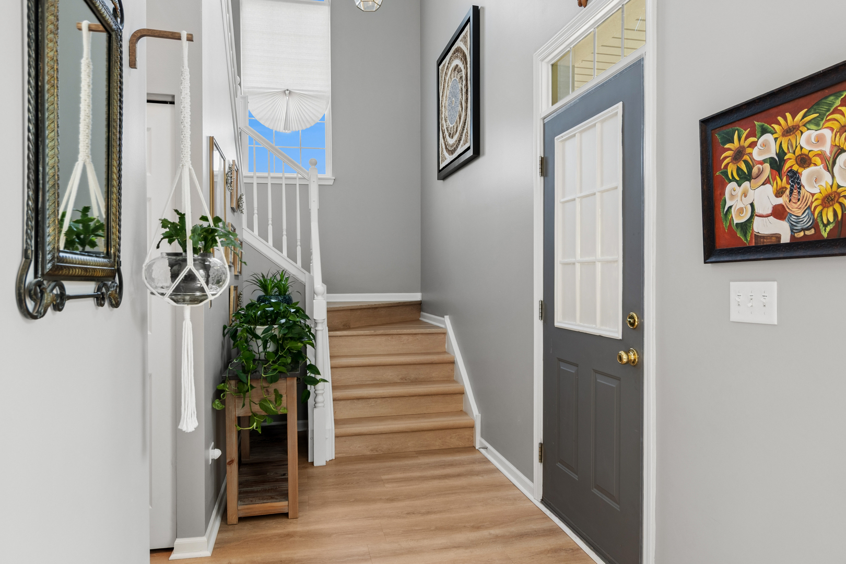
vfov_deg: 59.5
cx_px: 423
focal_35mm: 21
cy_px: 282
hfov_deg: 81.2
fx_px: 493
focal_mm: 14
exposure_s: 1/13
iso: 250
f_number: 8
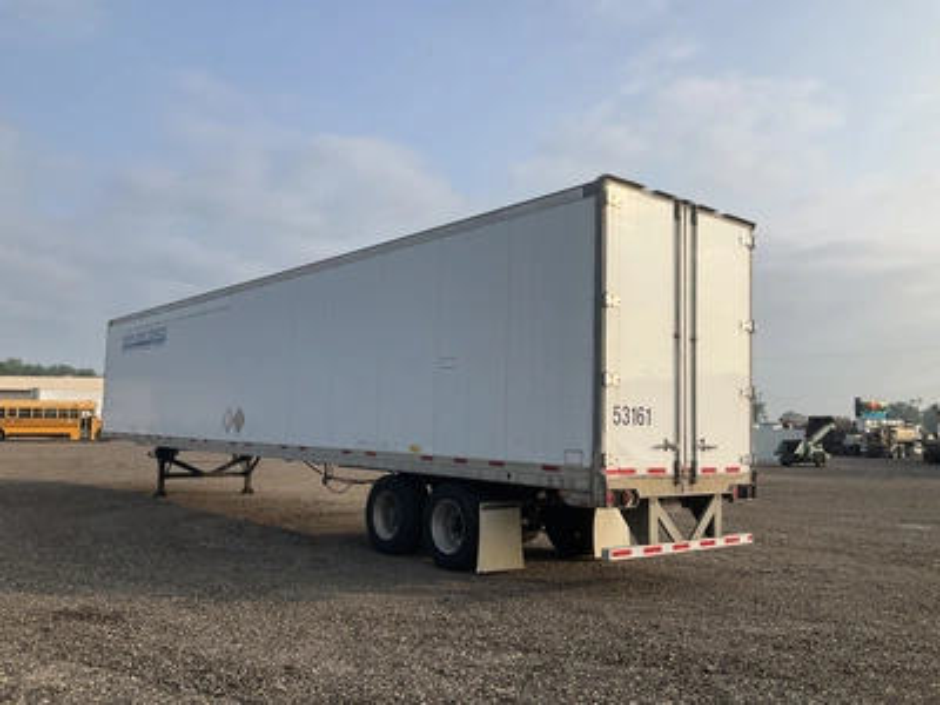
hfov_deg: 61.7
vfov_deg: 48.2
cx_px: 470
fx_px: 787
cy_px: 352
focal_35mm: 29
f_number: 1.8
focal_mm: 3
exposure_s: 1/1451
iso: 25
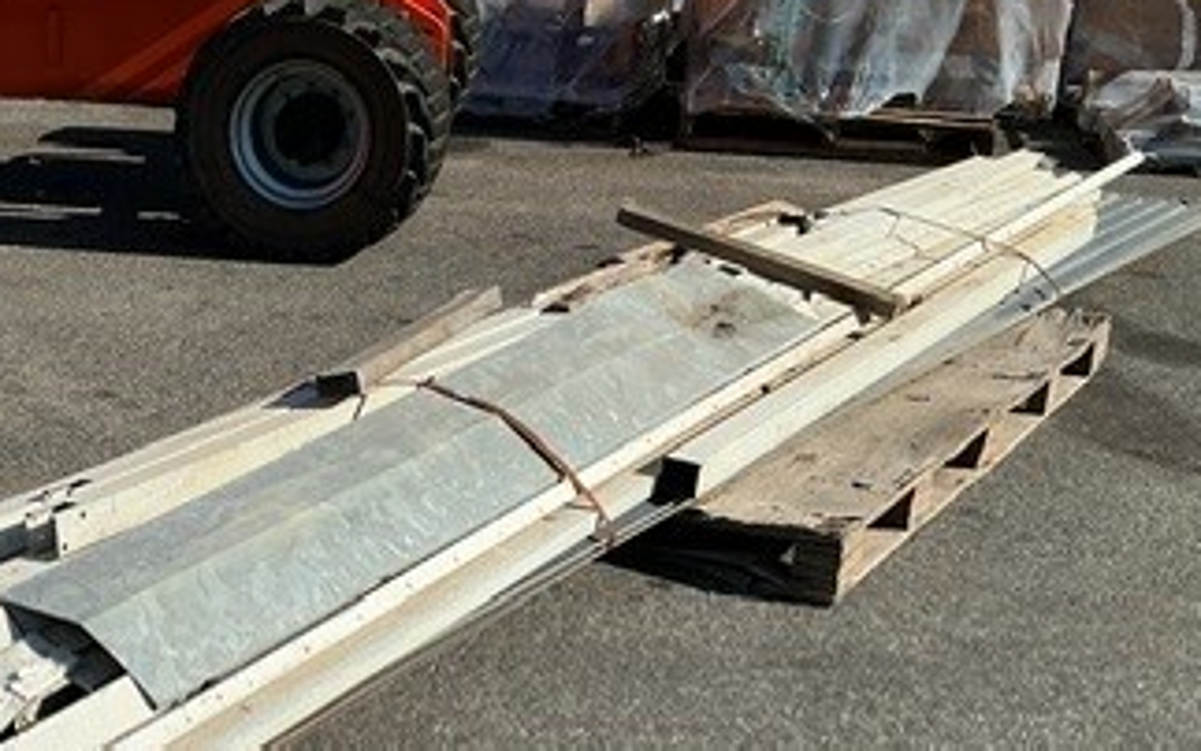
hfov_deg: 32.1
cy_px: 599
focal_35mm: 61
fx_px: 1997
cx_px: 164
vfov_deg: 21.1
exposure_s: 1/2320
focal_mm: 3
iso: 25
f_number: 1.8
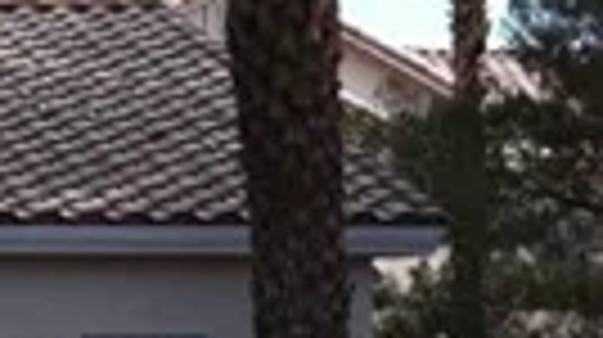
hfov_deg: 7.8
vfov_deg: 5.0
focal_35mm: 240
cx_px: -1206
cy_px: 322
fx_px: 3833
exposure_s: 1/250
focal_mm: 20
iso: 180
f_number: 8
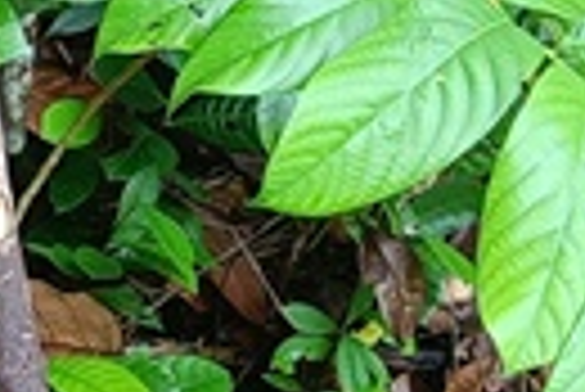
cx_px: -770
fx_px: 3123
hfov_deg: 9.6
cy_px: 171
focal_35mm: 192
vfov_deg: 7.2
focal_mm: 5.59
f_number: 1.8
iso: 250
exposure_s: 1/50
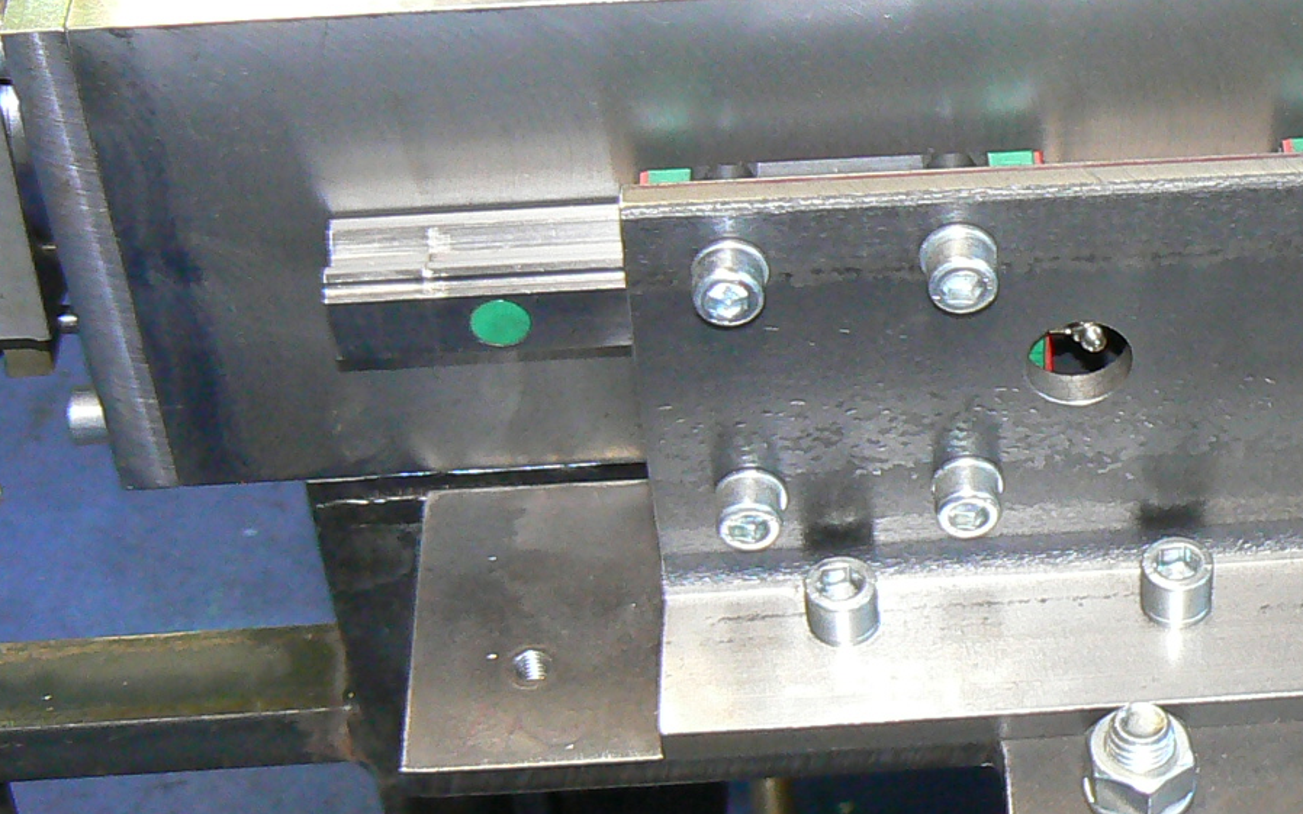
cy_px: 364
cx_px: 1220
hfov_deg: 23.1
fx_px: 3089
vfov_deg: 15.0
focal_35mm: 87
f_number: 2.8
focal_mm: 6
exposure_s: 1/30
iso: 200
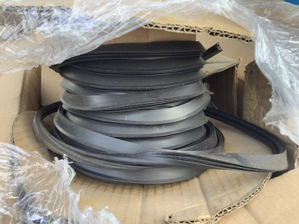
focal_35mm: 31
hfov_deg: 58.4
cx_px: 150
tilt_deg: -28.2
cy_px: 112
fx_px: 268
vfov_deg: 45.4
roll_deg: -5.8
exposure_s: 1/100
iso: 50
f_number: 2.4
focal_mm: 3.3
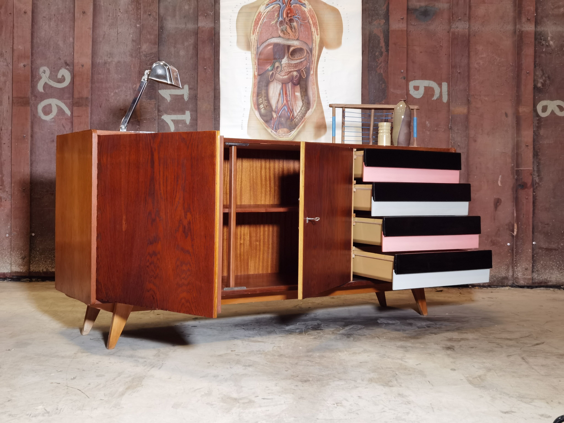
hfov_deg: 42.1
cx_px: 282
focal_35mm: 45
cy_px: 212
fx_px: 733
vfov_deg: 32.2
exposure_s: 1/33.3
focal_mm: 6.71
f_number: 1.9
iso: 400
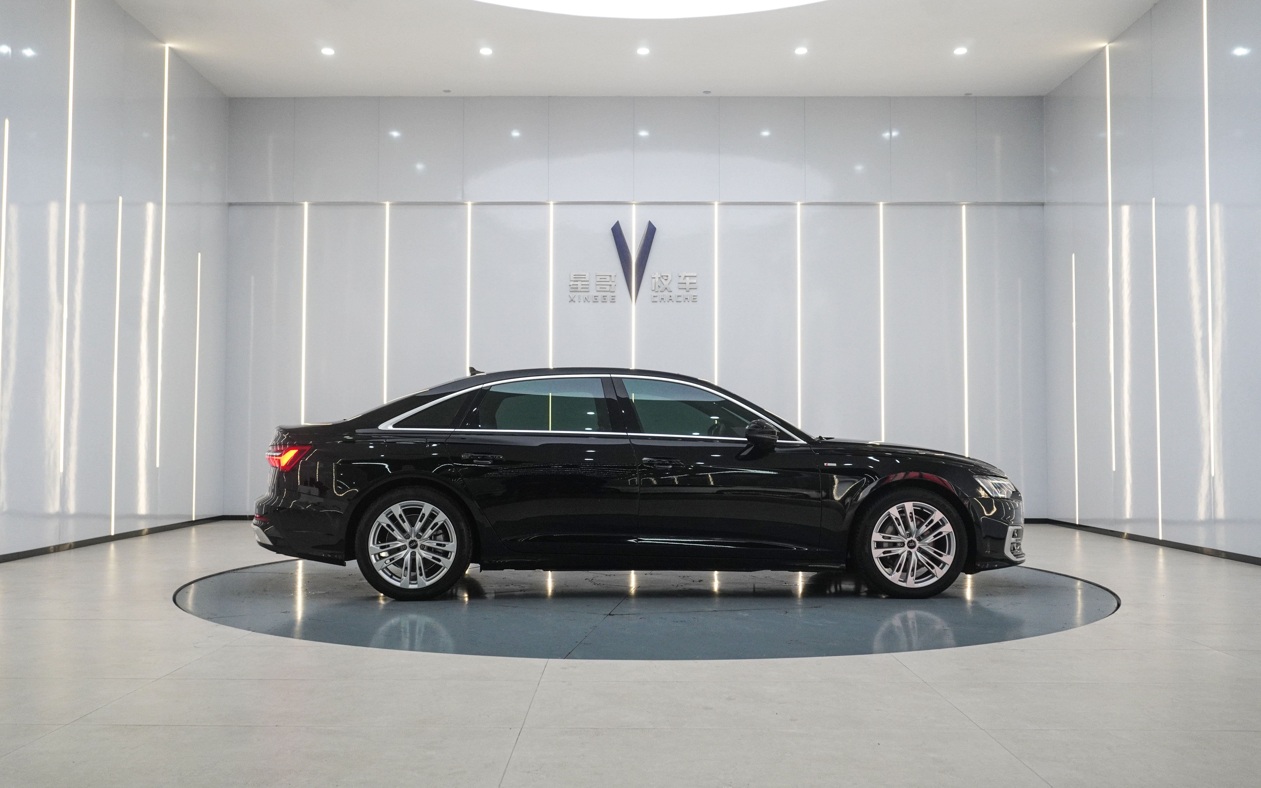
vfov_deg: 37.3
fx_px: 1168
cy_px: 386
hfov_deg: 56.7
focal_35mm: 34
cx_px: 626
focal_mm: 22
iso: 800
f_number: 6.3
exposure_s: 1/80
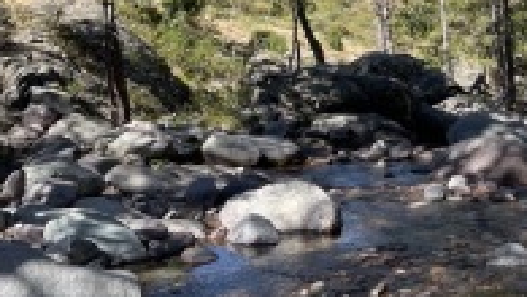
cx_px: 497
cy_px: 73
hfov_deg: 33.6
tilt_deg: +0.7
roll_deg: +0.7
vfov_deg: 20.6
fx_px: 811
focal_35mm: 58
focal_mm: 4.2
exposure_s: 1/1135
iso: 32
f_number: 1.6
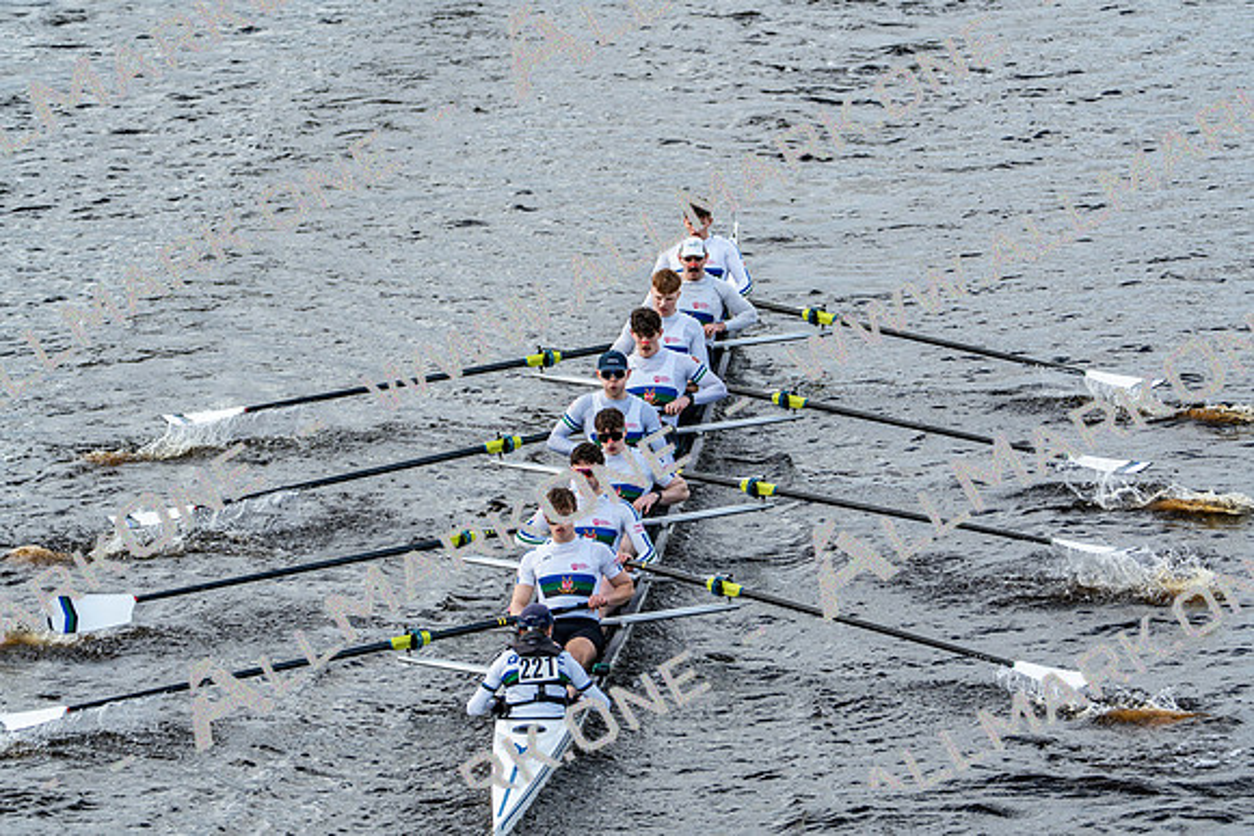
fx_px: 10766
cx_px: 627
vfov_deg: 4.5
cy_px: 418
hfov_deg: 6.7
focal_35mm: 309
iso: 500
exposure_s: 1/1250
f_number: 6.3
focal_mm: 309
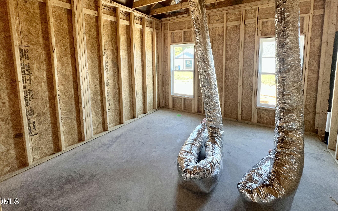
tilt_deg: -6.5
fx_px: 138
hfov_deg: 101.3
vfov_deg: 73.2
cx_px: 181
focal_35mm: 15
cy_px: 76
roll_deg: +0.5
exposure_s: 1/99
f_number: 1.8
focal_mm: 1.57
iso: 125
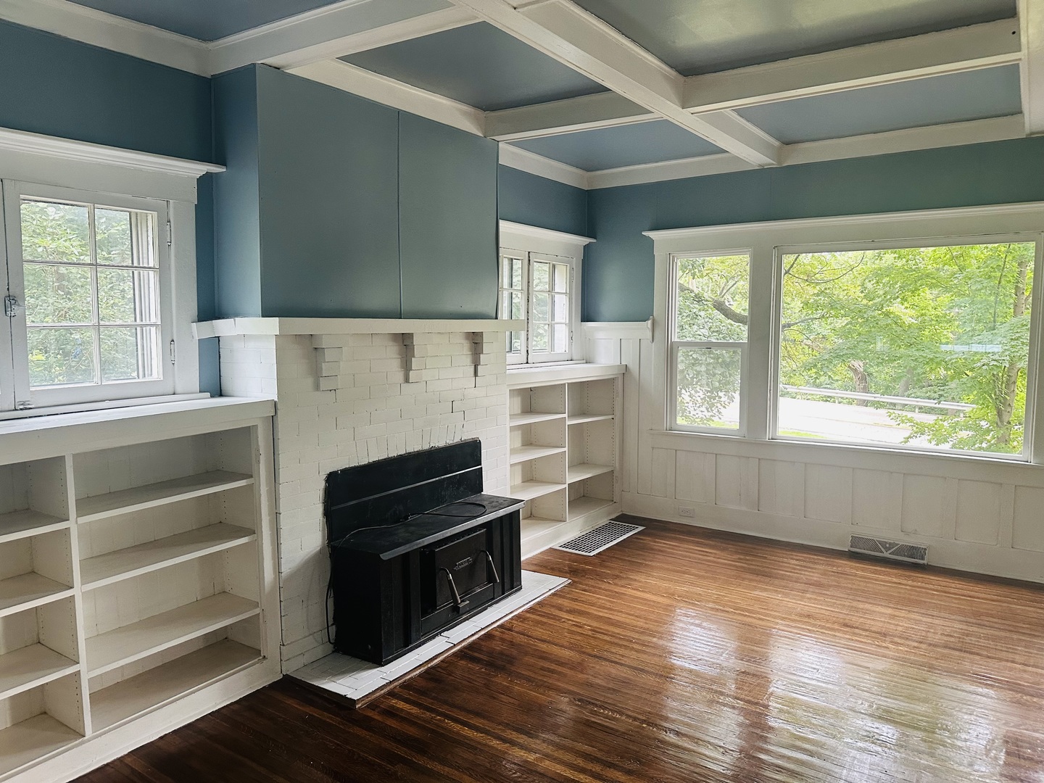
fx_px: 724
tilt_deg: -5.8
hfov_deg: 71.6
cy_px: 392
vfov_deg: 56.8
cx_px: 522
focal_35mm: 24
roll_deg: -0.5
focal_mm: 6.86
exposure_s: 1/60
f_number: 1.78
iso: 320
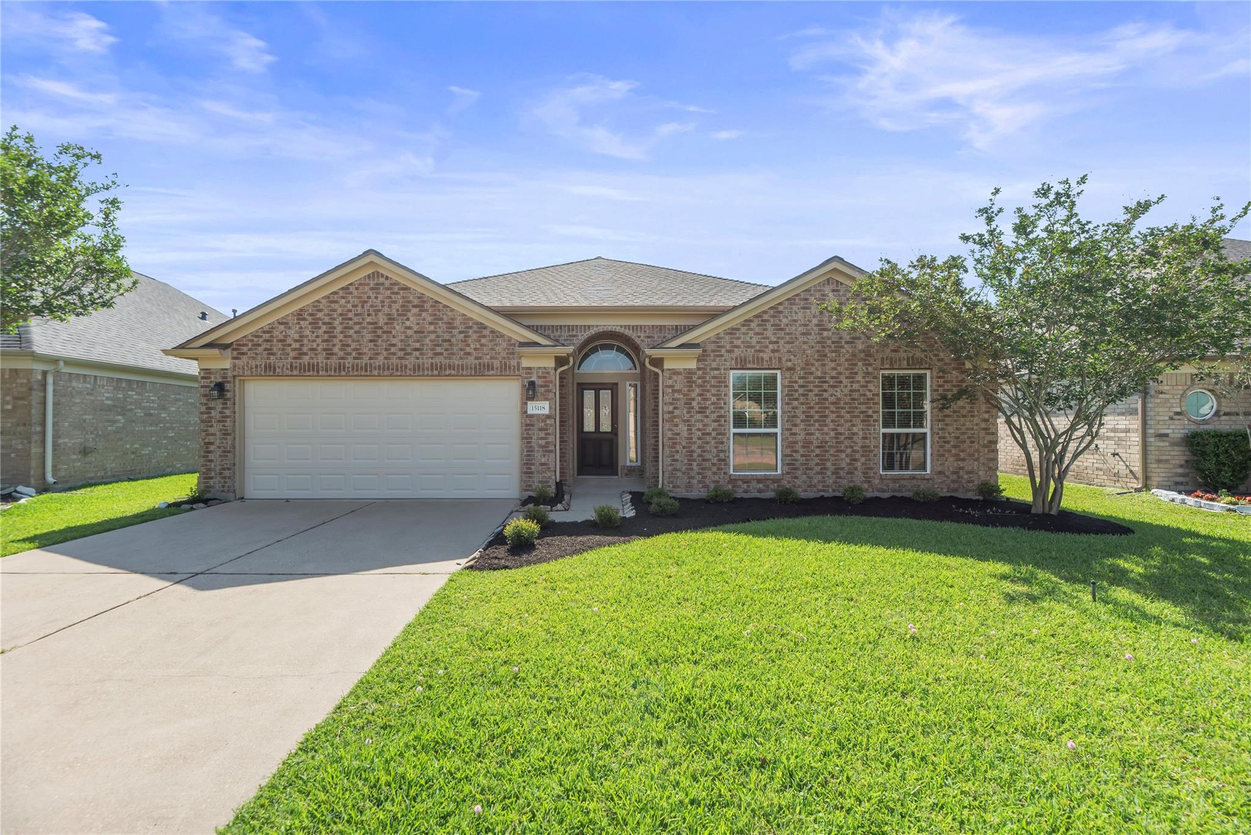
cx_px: 626
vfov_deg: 81.2
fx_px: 487
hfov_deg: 104.2
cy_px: 418
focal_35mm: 14
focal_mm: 14
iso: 100
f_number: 8
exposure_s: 1/250
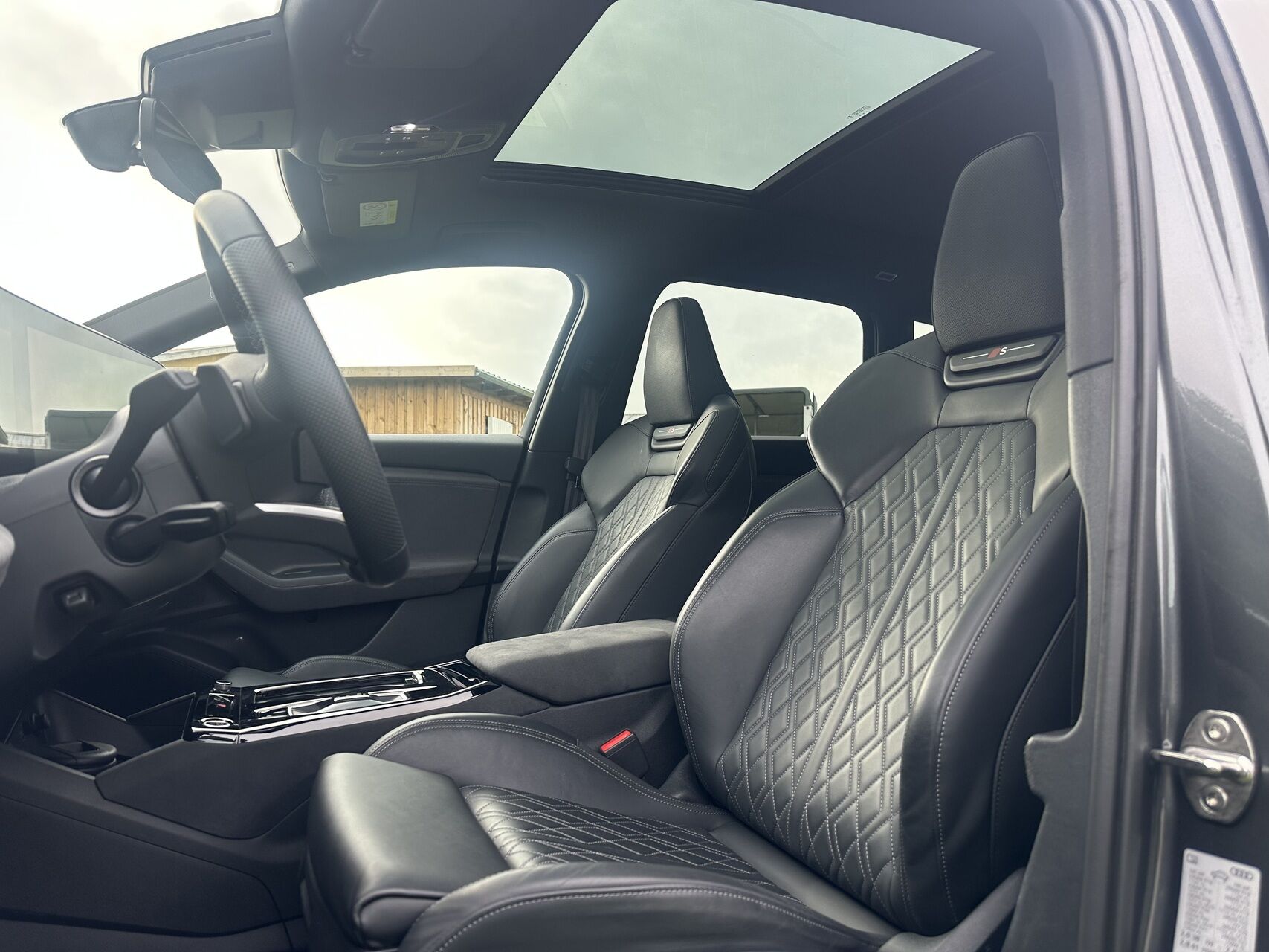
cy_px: 476
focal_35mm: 24
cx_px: 634
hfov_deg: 71.6
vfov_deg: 56.8
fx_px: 880
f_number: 1.78
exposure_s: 1/570
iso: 80
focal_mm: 6.86
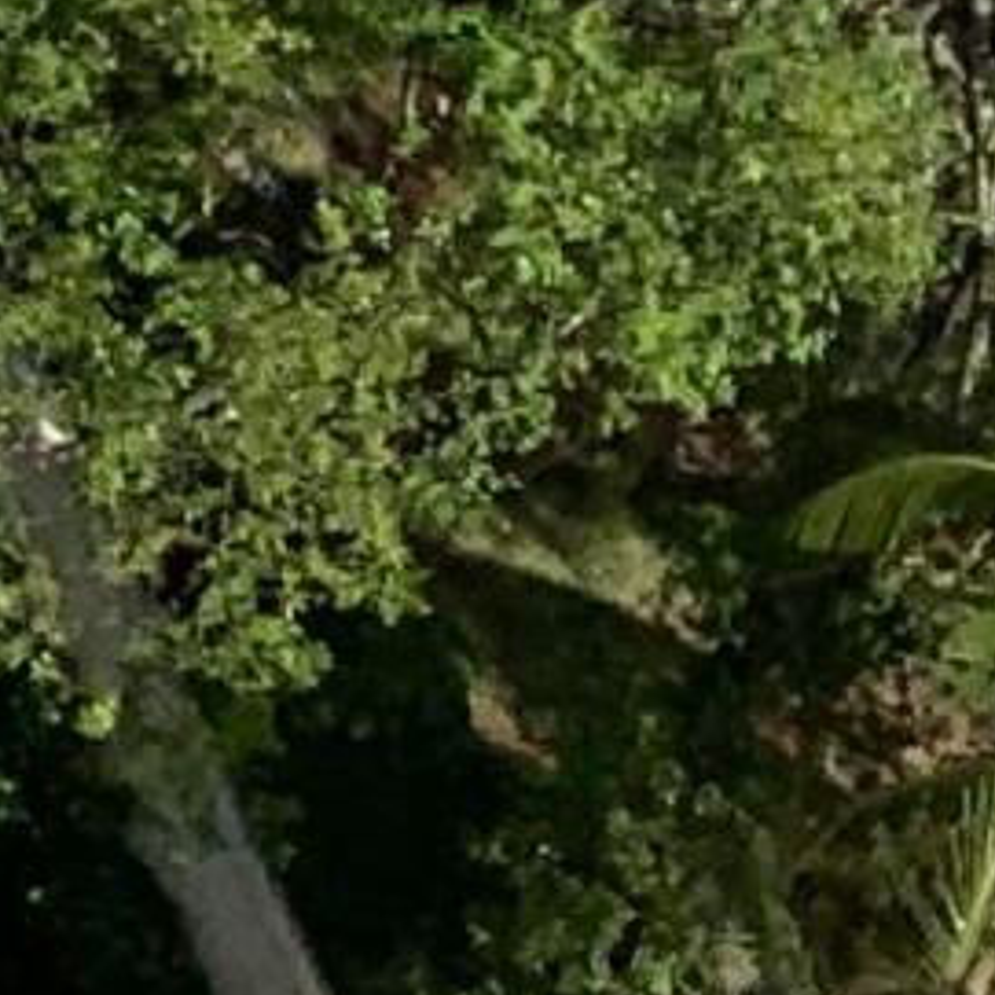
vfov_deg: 5.7
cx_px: -2706
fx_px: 8845
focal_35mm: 272
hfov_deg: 5.7
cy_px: -2779
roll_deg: -16.0
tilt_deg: -40.2
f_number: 1.8
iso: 20
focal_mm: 3
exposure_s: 1/3322
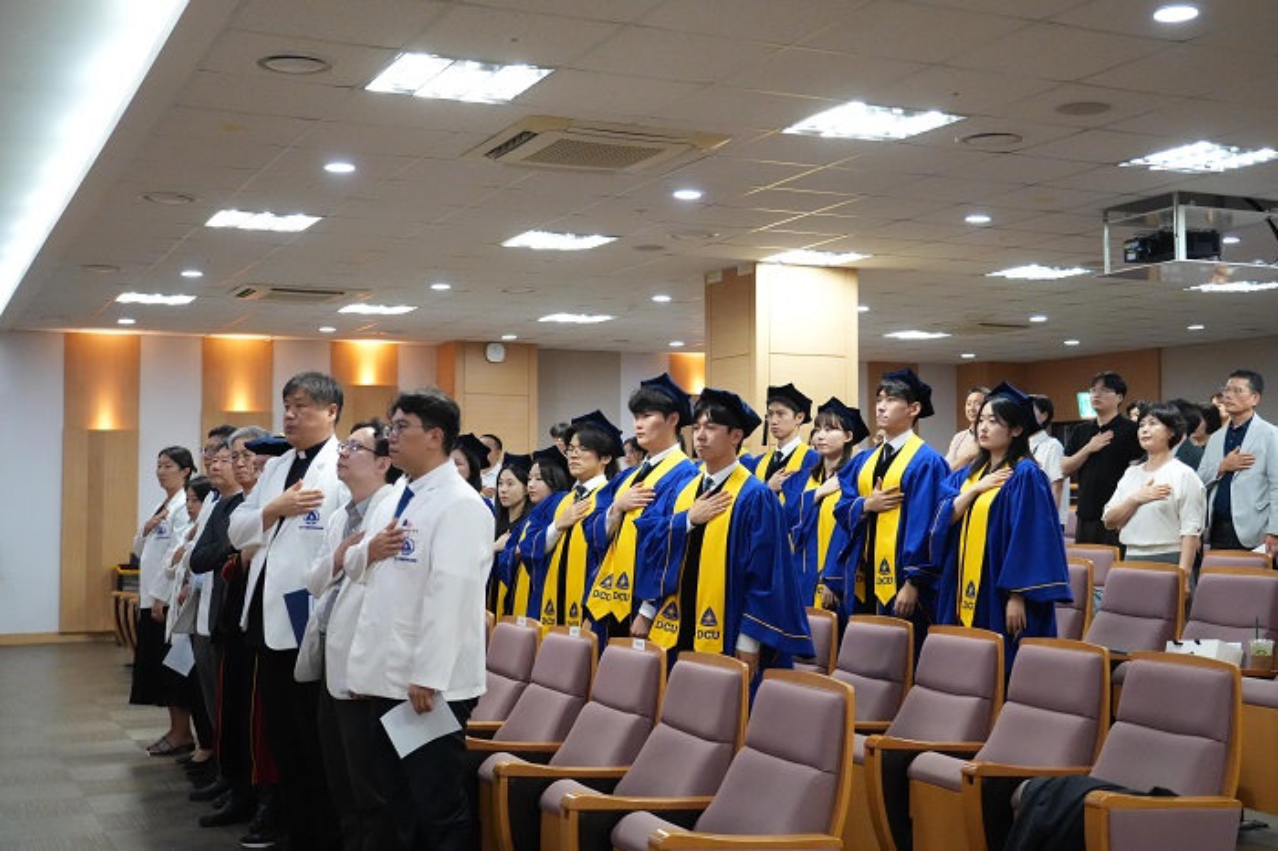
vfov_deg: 30.5
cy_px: 426
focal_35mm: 44
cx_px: 639
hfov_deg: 44.5
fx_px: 1561
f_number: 4
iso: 12800
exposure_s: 1/800
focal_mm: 44
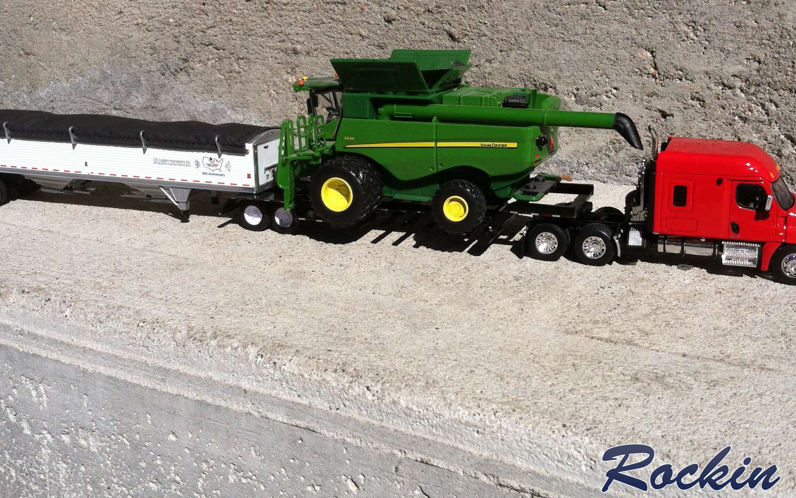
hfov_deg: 42.6
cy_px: 206
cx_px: 391
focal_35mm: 47
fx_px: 1020
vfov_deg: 27.4
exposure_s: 1/2727
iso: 80
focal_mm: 3.85
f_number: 2.8
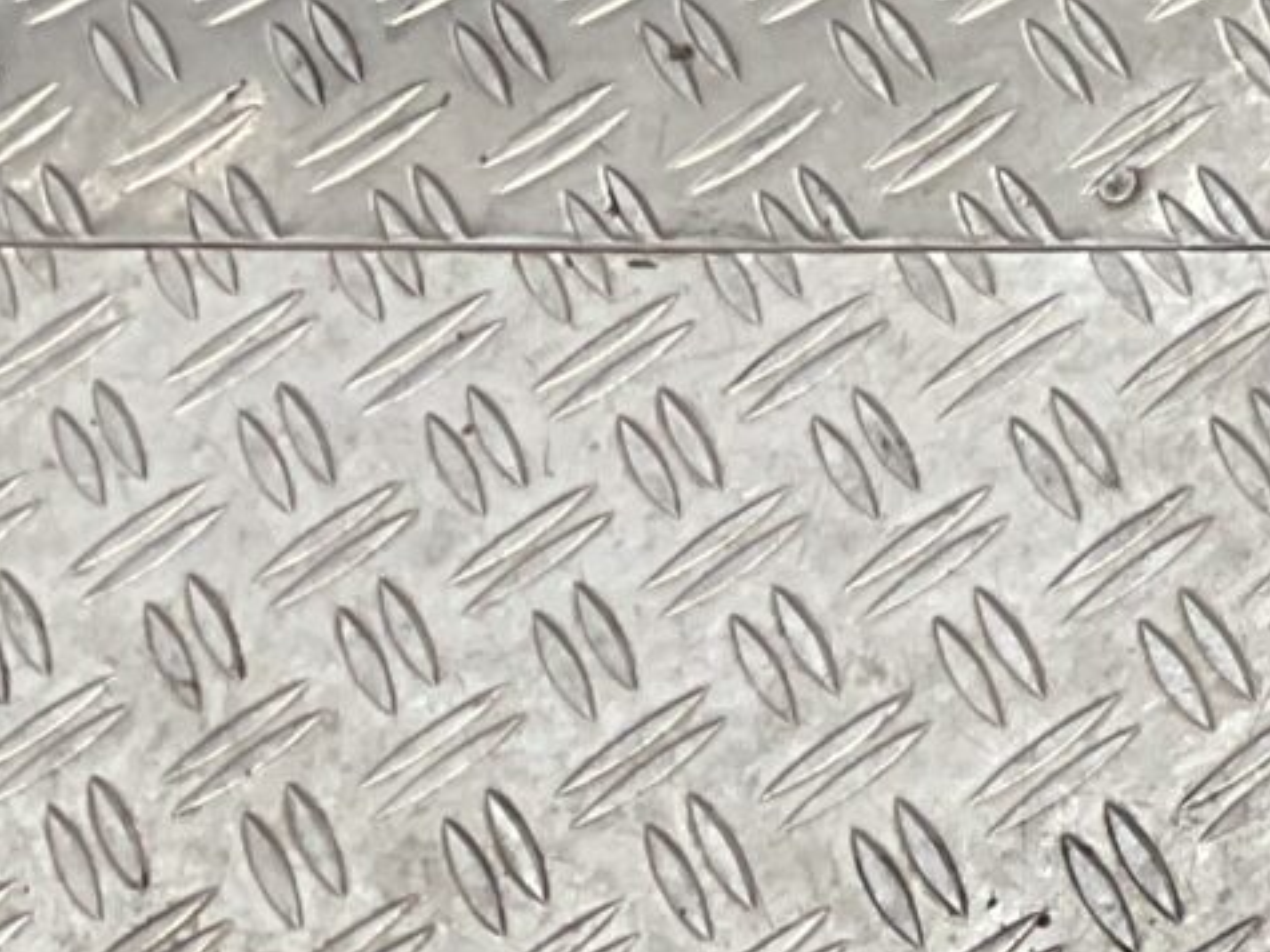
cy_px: -984
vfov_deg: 8.9
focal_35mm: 156
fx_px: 5723
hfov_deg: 11.2
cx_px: 2724
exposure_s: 1/120
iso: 32
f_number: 1.8
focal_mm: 3
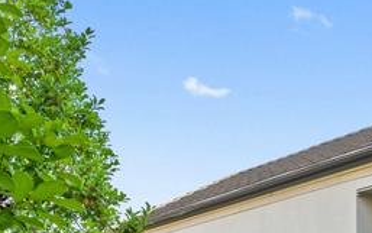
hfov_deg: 26.4
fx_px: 700
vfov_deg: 16.2
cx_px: 449
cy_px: 407
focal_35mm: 69
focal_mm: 17
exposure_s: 1/30
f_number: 9
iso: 125
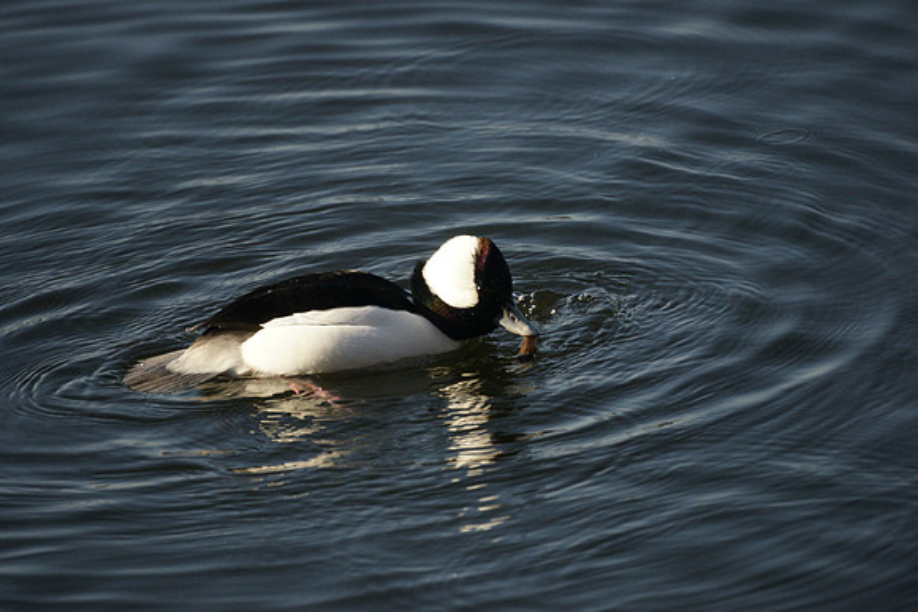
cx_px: 459
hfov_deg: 2.7
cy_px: 306
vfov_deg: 1.8
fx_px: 19129
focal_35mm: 750
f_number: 8
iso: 640
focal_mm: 500
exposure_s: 1/1000
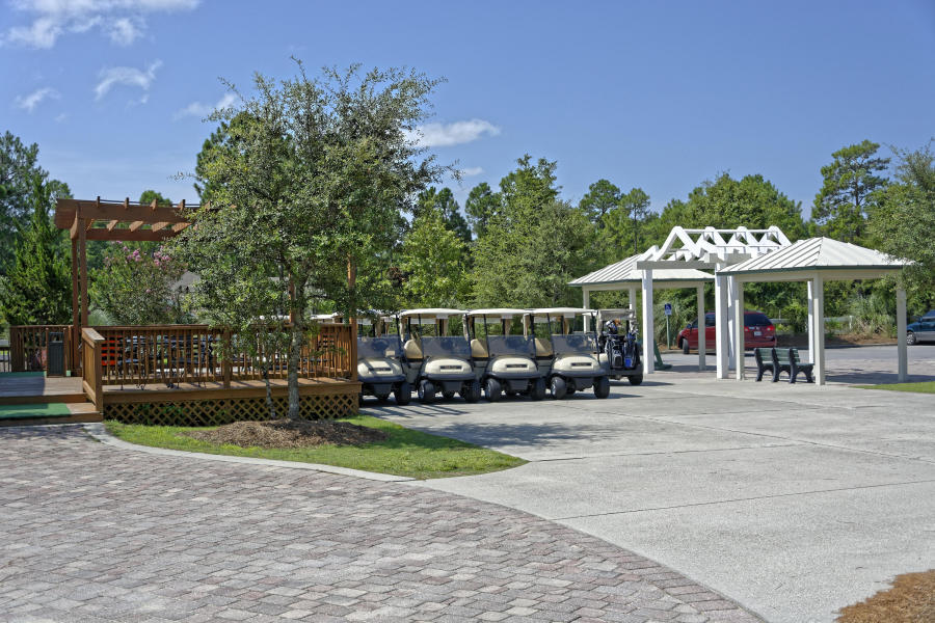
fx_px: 1013
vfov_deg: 34.2
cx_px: 468
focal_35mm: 39
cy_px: 312
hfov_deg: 49.6
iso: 100
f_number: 4
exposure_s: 1/1000
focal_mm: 26
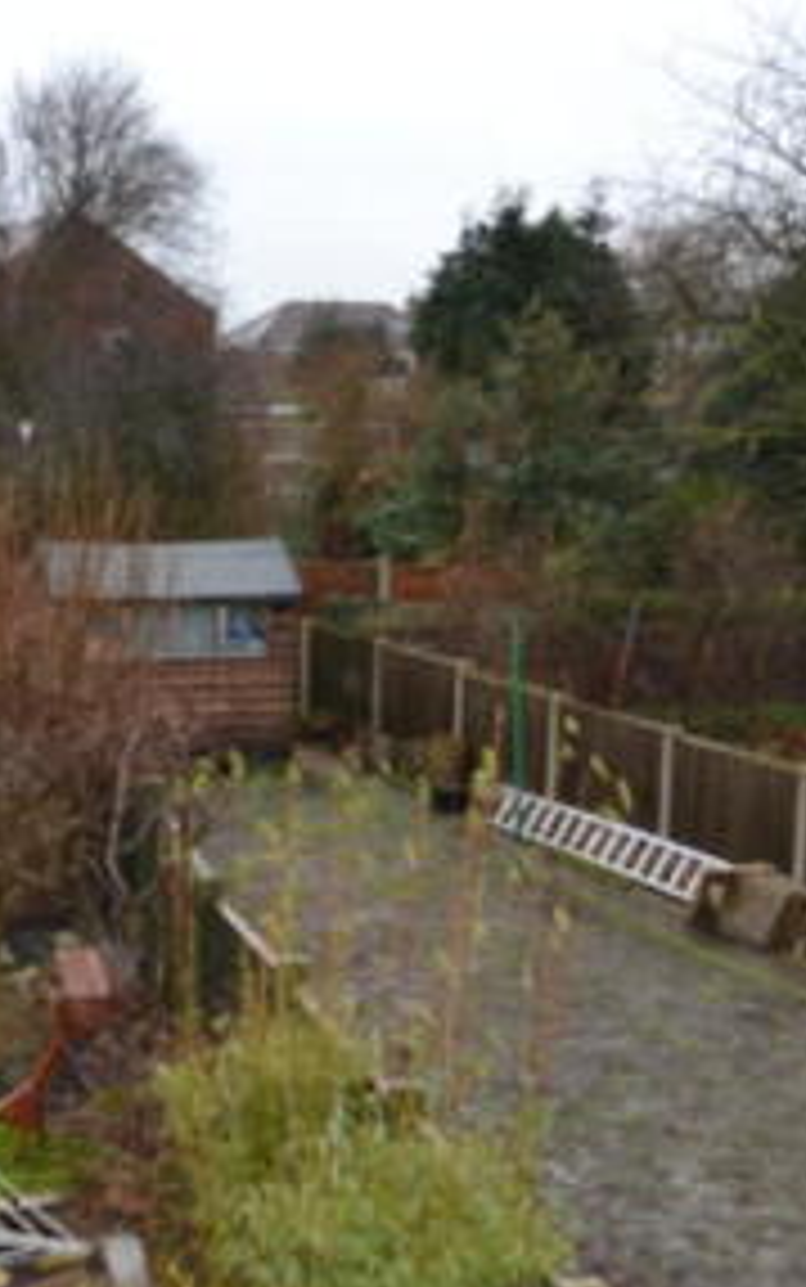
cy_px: 799
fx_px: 2212
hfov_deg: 20.1
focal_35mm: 63
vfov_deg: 32.3
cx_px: 11
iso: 400
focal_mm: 18
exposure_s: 1/60
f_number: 4
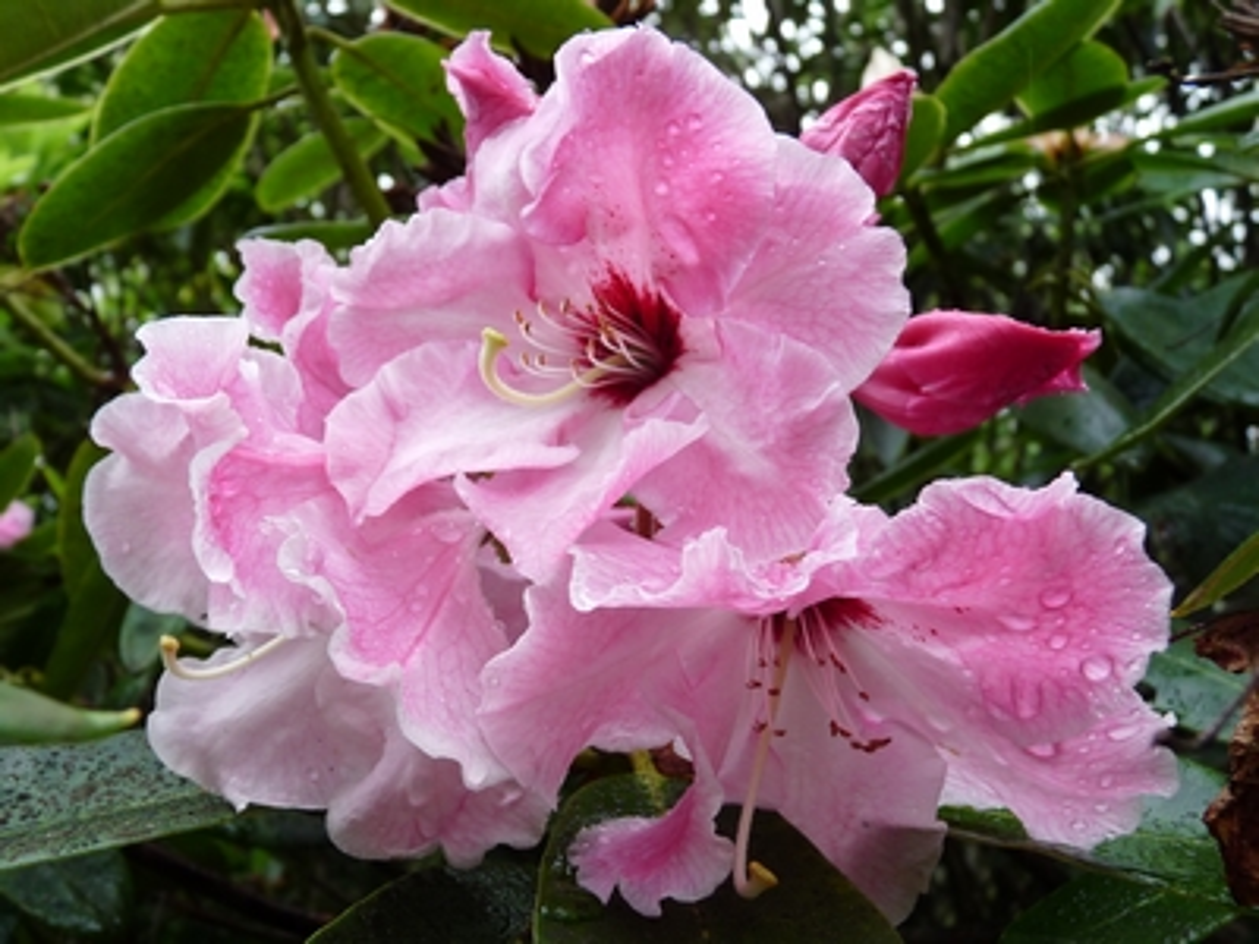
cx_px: 630
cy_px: 472
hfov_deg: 65.3
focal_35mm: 27
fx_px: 982
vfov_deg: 51.4
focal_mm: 4.8
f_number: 2.8
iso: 100
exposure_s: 1/100
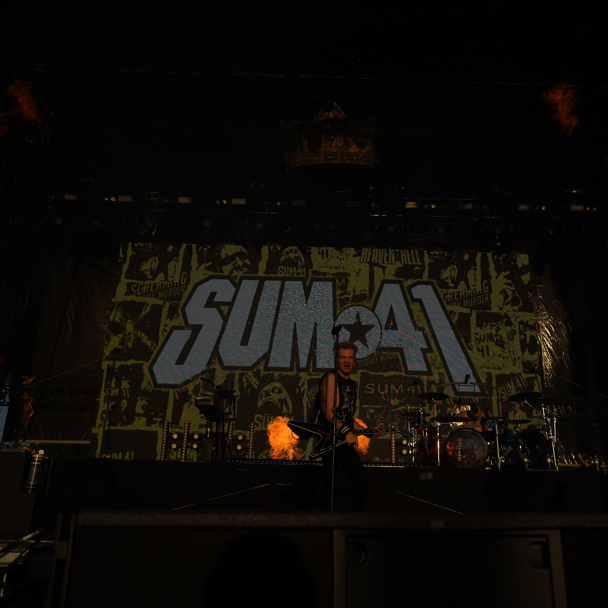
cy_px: 306
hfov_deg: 52.5
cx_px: 324
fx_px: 616
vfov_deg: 52.5
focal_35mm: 31
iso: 100
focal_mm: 24
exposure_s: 1/1250
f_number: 8
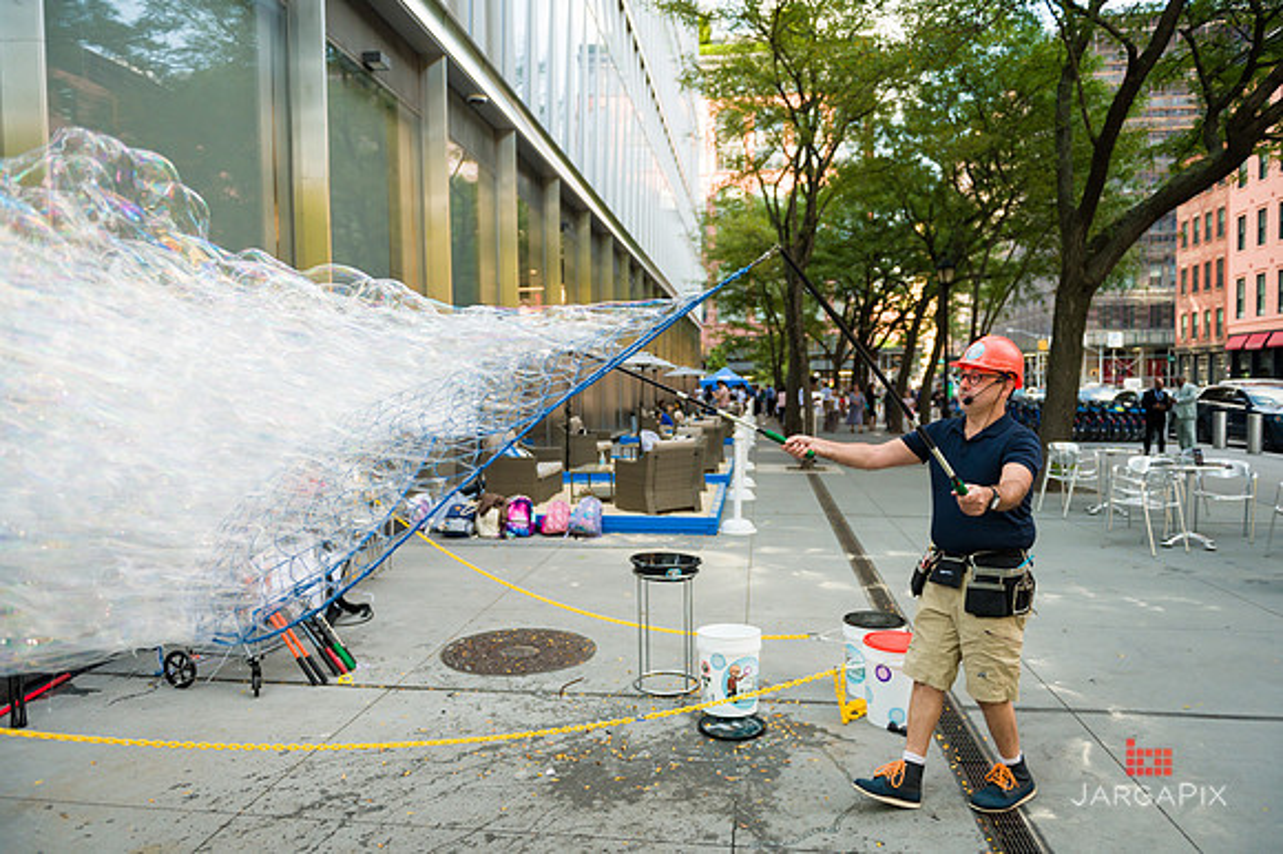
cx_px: 642
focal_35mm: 24
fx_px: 855
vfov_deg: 53.1
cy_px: 427
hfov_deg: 73.8
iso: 800
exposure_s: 1/1600
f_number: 3.2
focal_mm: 24
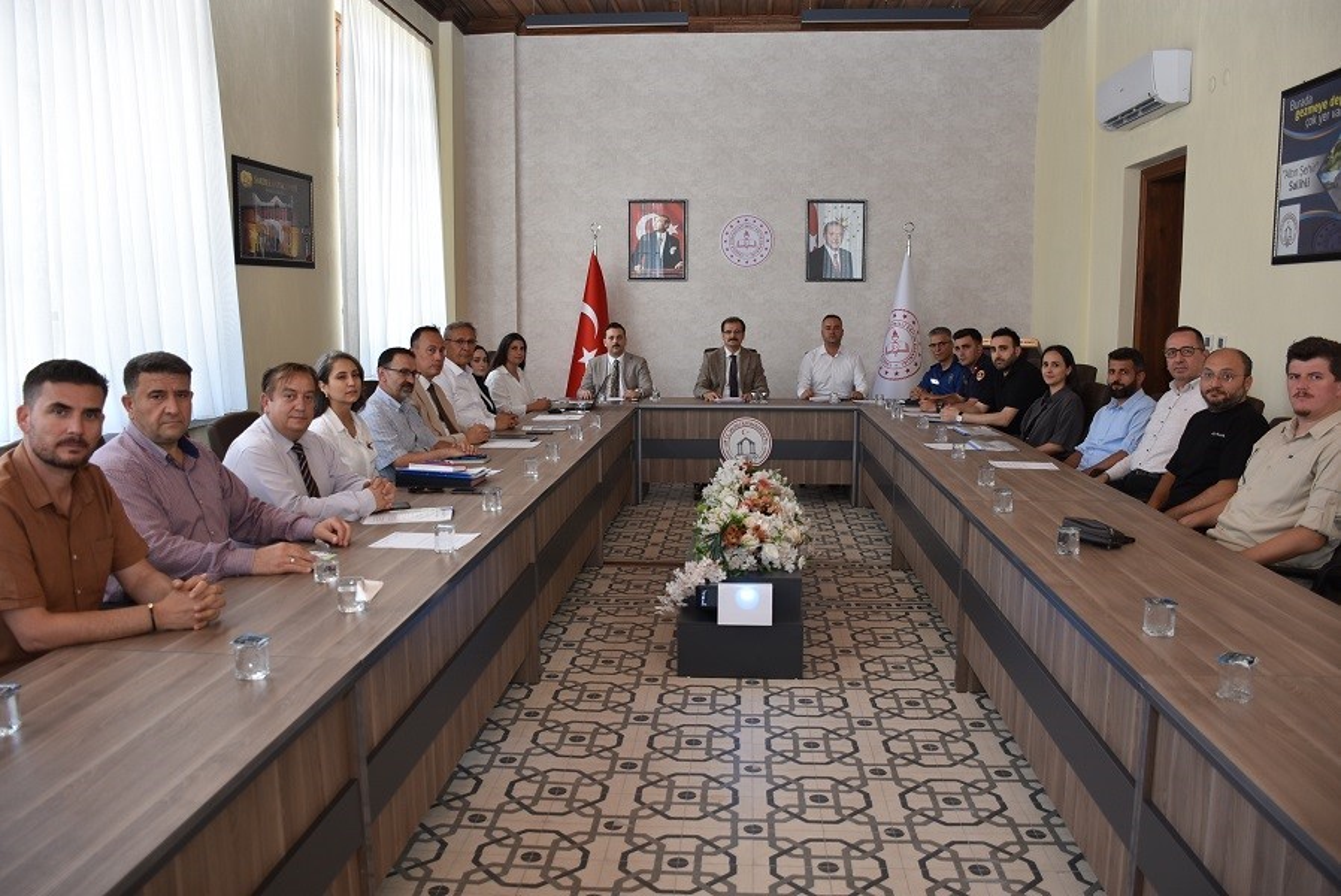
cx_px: 670
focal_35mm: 27
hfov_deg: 67.3
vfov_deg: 48.0
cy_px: 448
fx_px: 1006
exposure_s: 1/60
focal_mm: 18
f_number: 4
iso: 200
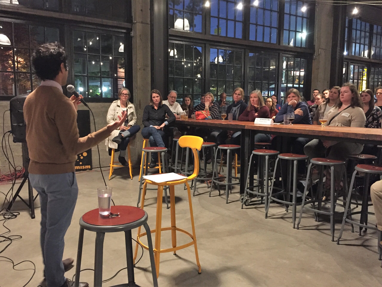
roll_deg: +0.2
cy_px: 144
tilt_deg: -5.8
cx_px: 191
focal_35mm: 29
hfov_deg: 61.7
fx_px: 320
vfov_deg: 48.2
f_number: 2.2
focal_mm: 4.15
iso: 500
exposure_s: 1/15
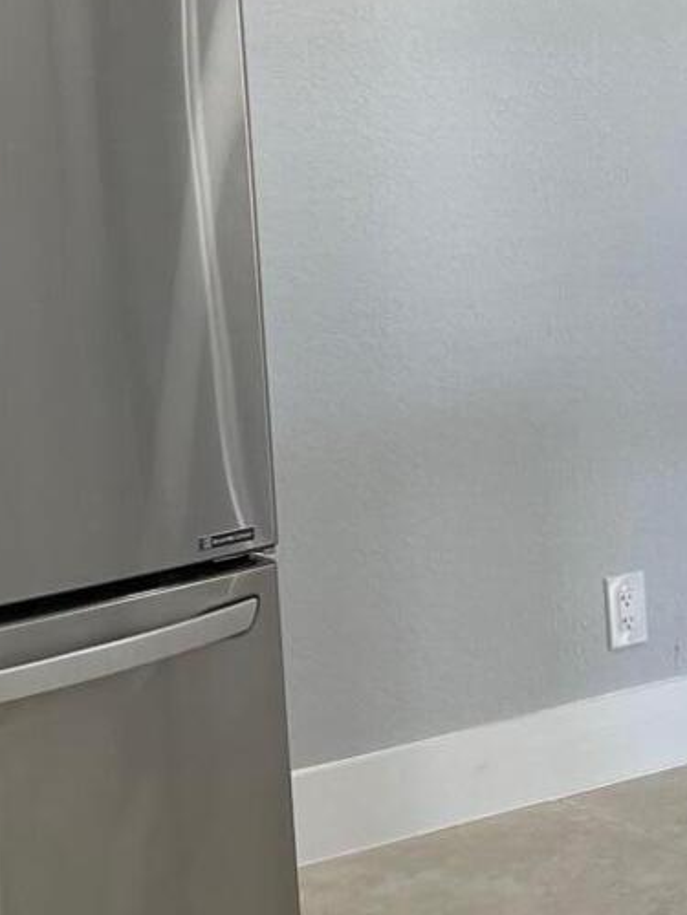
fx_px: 2752
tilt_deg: -2.4
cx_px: 553
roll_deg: +2.0
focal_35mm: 104
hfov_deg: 14.1
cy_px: 81
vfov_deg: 18.6
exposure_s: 1/120
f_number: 1.6
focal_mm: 5.1
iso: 80
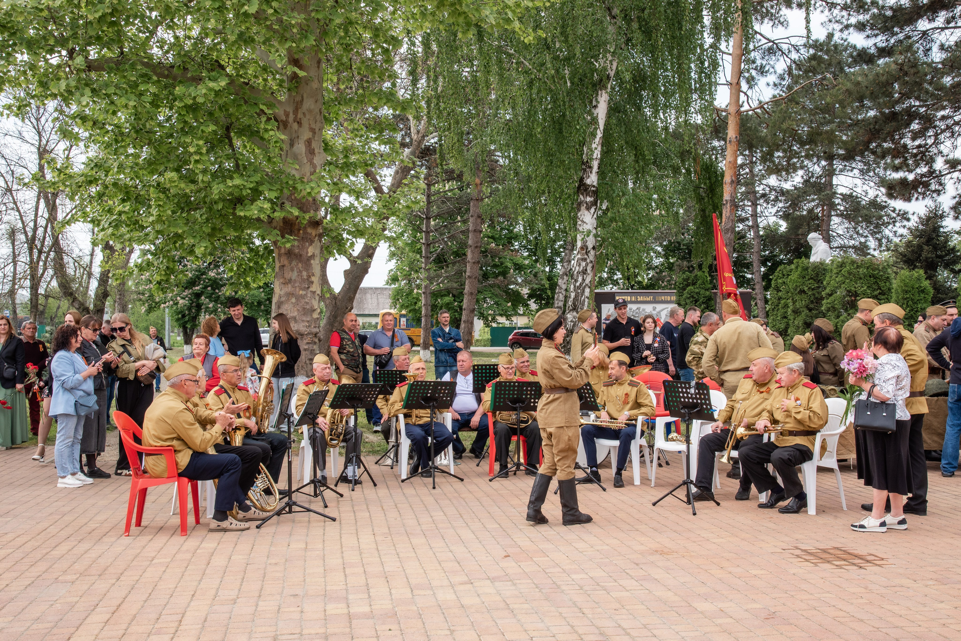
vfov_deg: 30.5
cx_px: 480
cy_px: 320
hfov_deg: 44.5
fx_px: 1175
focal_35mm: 44
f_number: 13
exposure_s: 1/160
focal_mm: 44
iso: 320
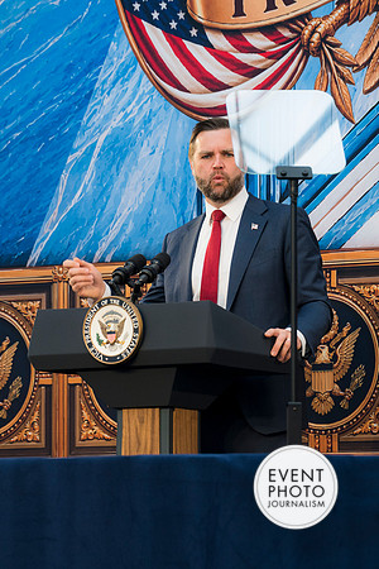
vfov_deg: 9.1
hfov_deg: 6.1
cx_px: 190
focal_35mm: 225
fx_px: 3553
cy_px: 284
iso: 450
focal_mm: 150
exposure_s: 1/160
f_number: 4
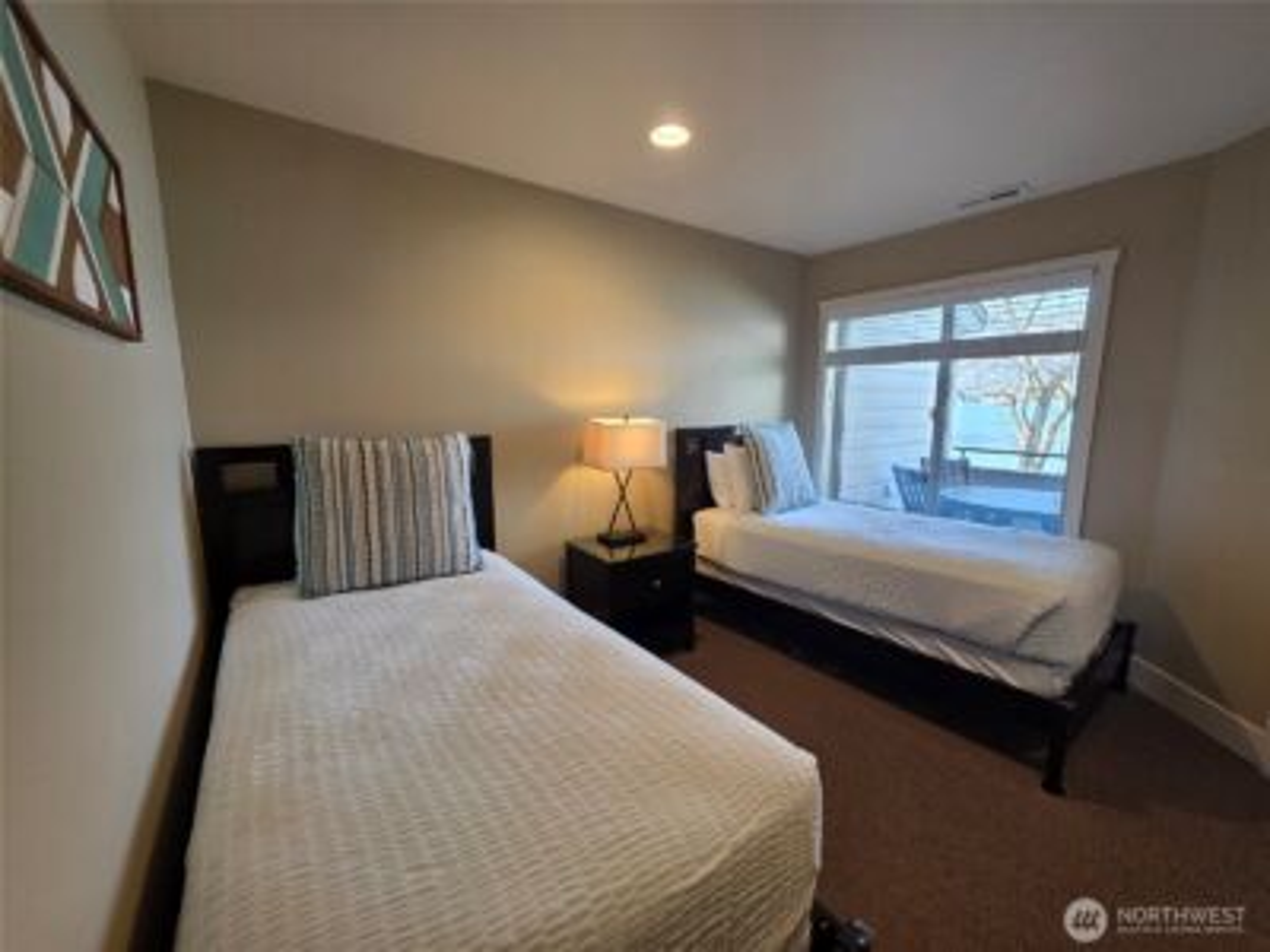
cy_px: 476
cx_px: 635
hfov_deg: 106.2
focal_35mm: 13
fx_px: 477
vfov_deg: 89.9
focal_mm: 2.2
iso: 200
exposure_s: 1/120
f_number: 1.9
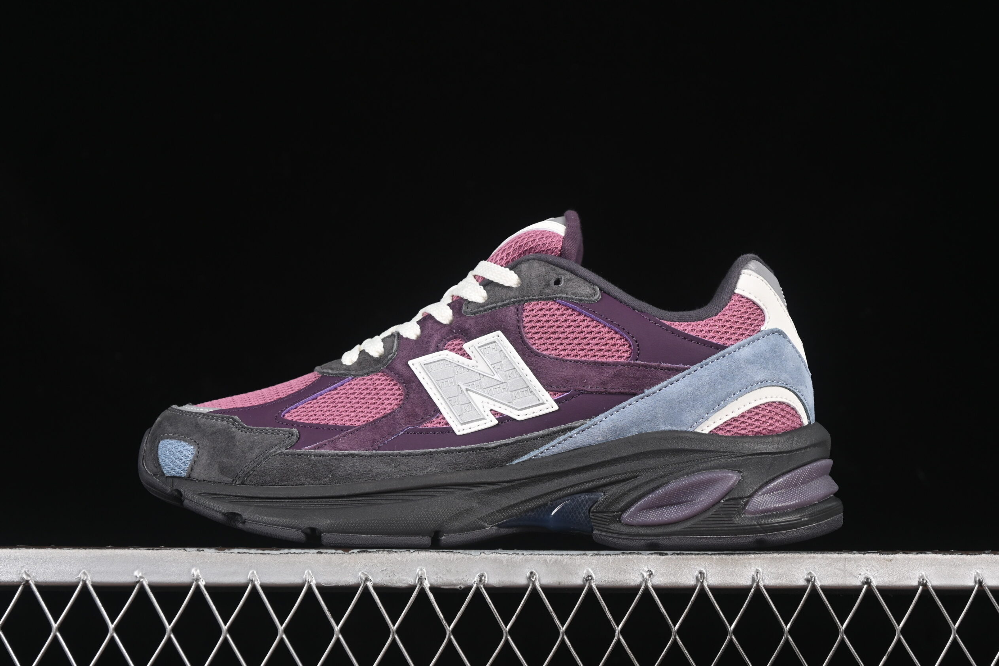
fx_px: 2109
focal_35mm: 76
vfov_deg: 17.9
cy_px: 336
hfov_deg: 26.7
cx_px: 494
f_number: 6.3
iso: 160
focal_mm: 50
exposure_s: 1/60
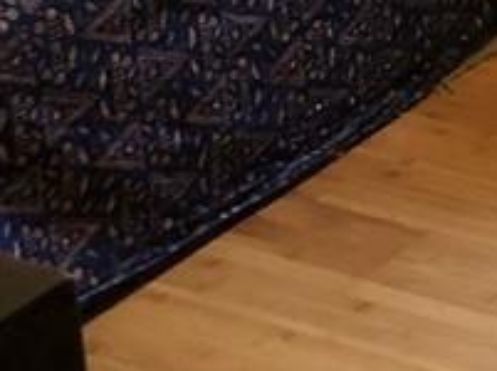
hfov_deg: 12.0
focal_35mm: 143
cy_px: -396
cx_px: 1063
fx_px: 2049
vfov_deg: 9.6
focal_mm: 3.99
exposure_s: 1/4
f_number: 1.8
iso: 100
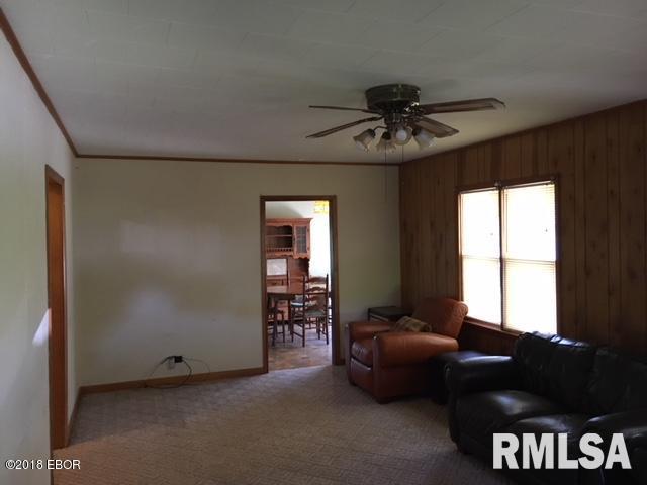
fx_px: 542
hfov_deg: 61.7
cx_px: 324
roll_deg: -0.2
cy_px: 242
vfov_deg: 48.2
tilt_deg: -2.5
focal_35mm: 29
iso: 200
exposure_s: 1/20
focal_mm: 4.15
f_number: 2.2
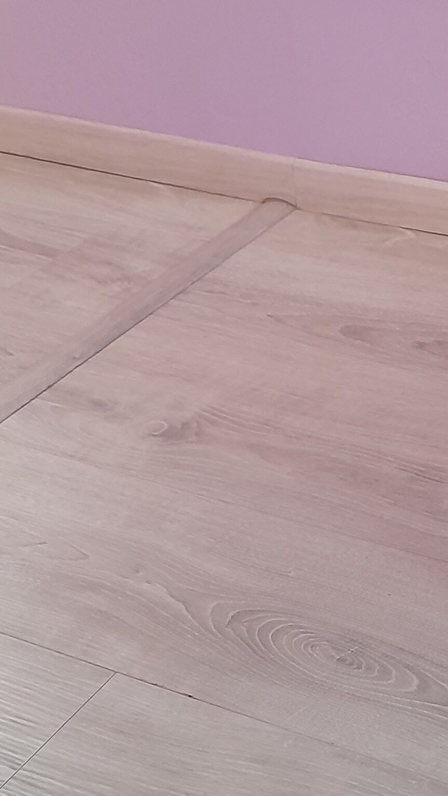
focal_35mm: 71
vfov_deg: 29.5
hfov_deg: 16.2
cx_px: 559
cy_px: 245
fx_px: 1499
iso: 250
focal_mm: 4.6
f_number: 2
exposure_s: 1/40
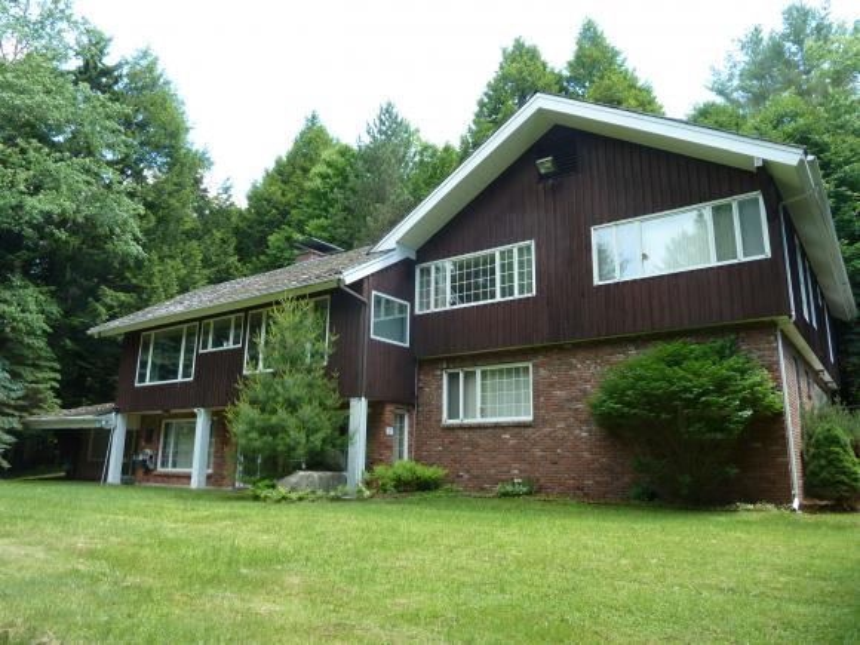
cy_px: 322
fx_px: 621
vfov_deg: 54.9
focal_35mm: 25
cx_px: 430
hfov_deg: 69.4
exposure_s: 1/80
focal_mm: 4.1
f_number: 3.3
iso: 80
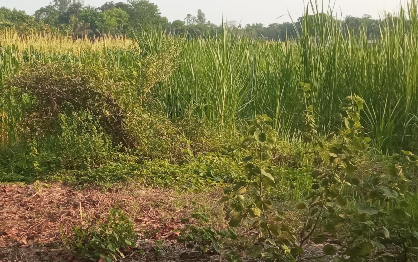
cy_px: 174
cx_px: 153
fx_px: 729
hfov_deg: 31.8
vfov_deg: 20.3
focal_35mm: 64
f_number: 2.2
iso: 113
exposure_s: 1/368
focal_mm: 3.79
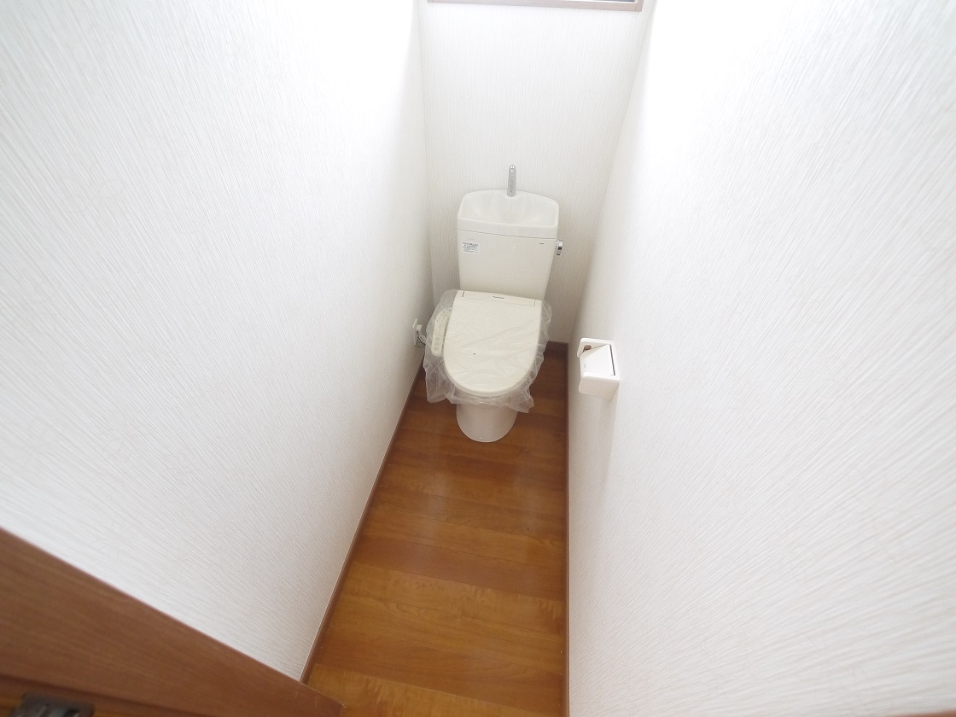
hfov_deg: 102.1
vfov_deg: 85.7
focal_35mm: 14
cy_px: 358
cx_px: 478
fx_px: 387
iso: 1000
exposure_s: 1/60
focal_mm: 7
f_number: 4
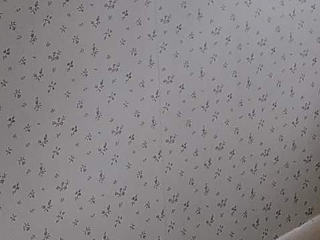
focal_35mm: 155
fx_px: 1433
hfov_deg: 11.2
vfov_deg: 9.2
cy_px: -184
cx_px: 698
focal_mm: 5.56
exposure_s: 1/120
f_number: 1.8
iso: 564
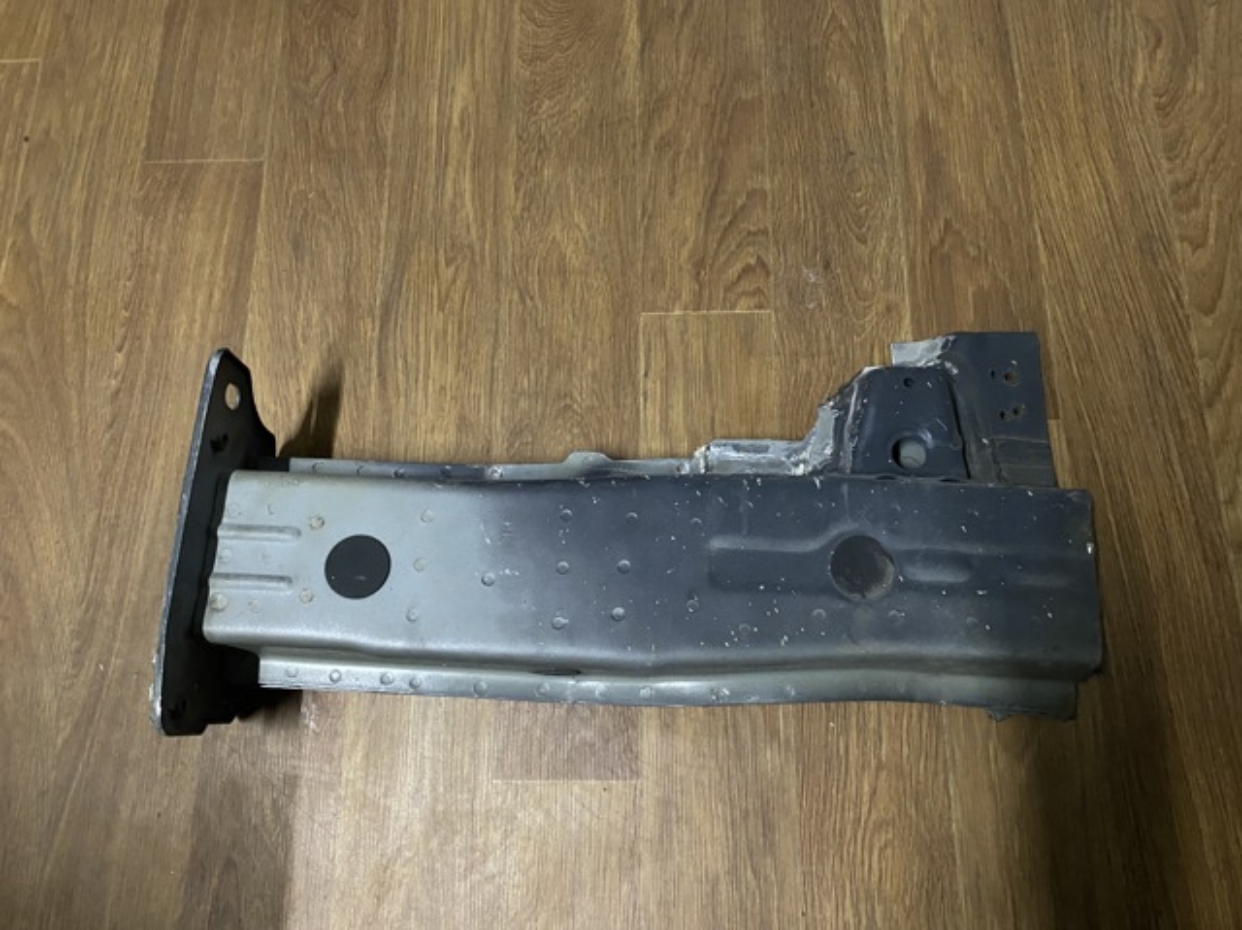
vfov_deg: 53.0
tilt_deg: -76.1
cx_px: 621
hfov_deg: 67.3
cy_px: 465
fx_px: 932
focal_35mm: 26
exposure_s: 1/30
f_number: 1.8
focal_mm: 4.25
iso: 800
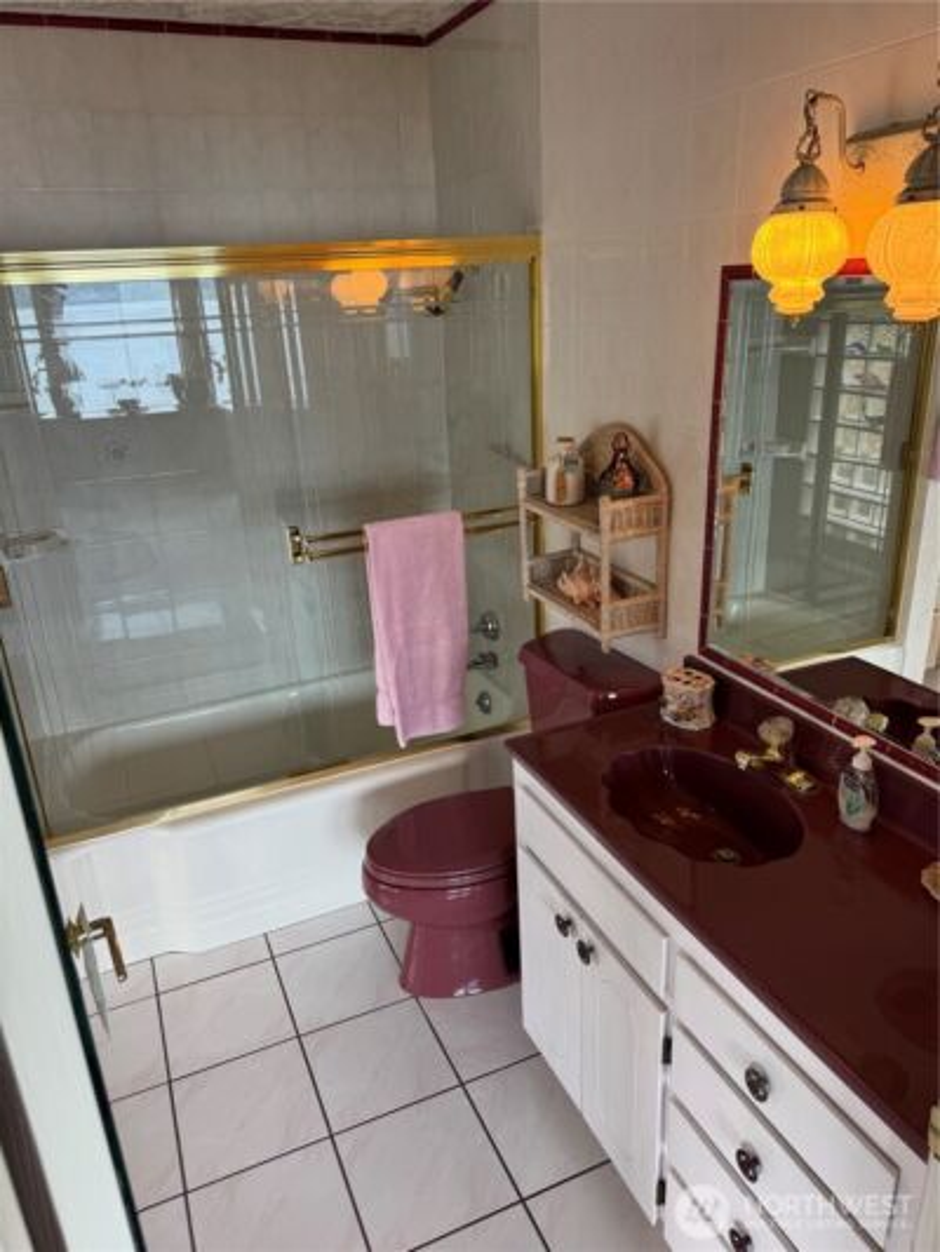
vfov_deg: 71.6
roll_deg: +2.4
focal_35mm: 24
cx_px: 470
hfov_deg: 56.8
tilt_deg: -20.9
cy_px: 626
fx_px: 869
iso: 64
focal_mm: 6.76
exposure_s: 1/120
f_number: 1.78
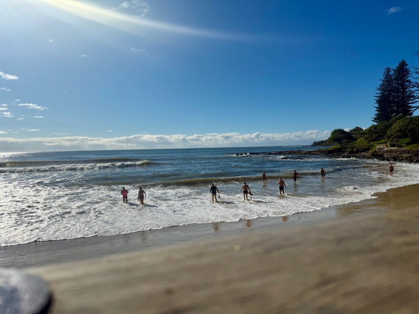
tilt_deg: -1.7
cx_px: 210
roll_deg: +1.0
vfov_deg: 56.8
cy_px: 157
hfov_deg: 71.6
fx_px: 291
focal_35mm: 24
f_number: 1.78
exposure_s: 1/14286
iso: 64
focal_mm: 6.76
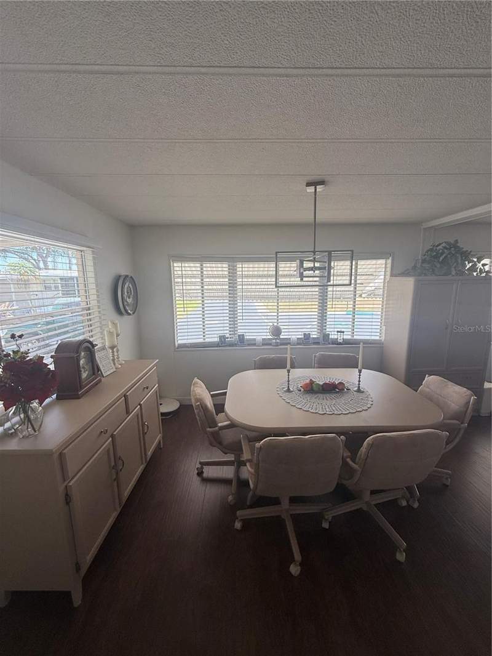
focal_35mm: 14
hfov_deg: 85.7
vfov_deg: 102.1
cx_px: 246
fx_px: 265
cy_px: 328
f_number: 2.2
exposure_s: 1/253
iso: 50
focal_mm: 2.22
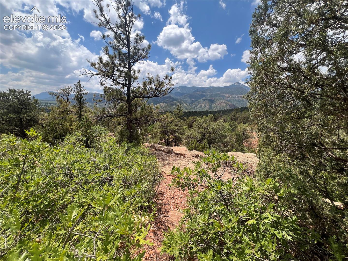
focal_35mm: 13
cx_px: 174
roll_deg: -3.5
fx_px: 131
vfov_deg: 89.9
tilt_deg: -8.0
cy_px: 130
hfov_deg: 106.2
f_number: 1.8
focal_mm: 1.57
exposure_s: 1/1085
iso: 32
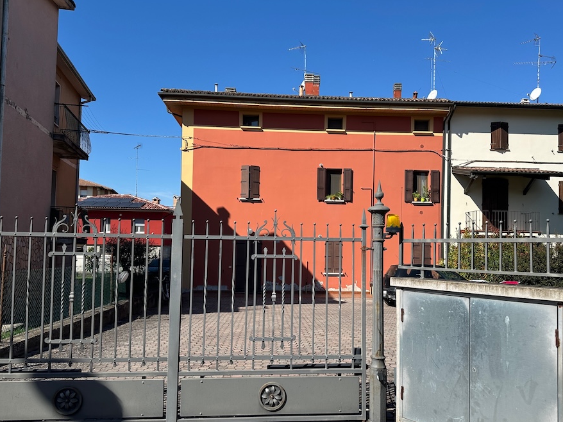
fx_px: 455
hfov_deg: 63.4
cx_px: 300
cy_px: 224
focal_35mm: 28
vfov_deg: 49.7
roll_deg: +2.2
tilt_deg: +3.7
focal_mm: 6.86
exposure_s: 1/4762
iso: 80
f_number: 1.78
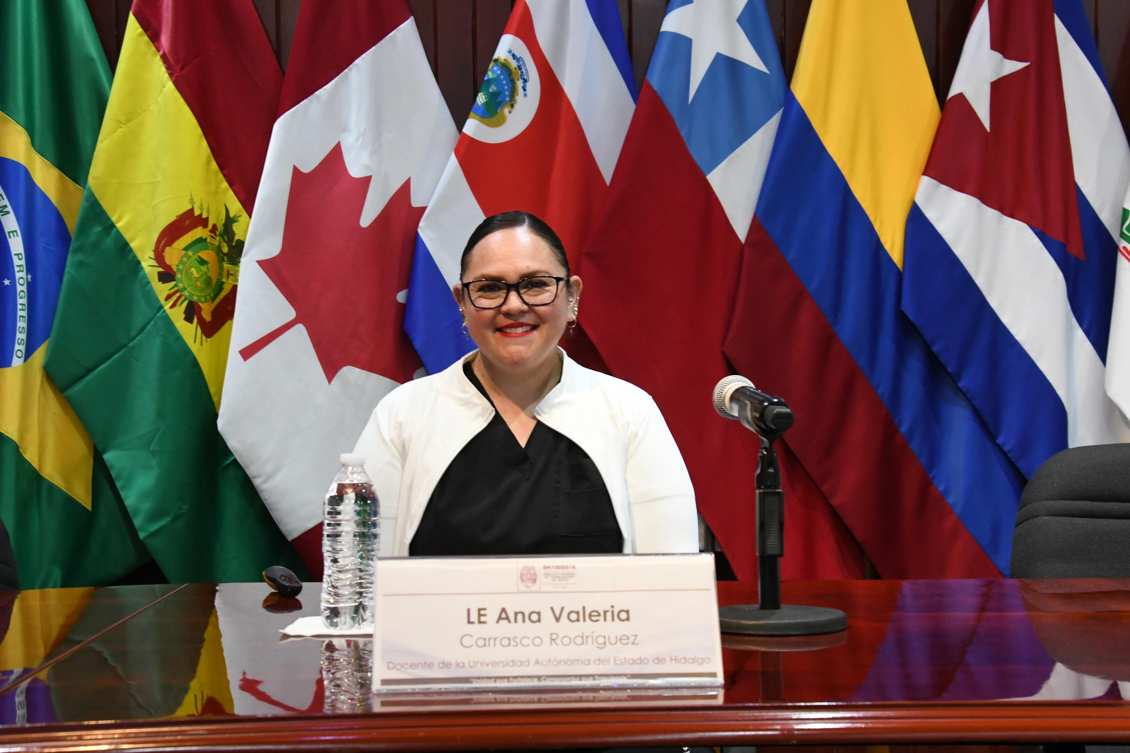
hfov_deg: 38.9
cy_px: 376
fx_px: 1601
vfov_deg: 26.5
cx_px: 565
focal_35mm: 51
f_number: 7.1
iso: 4000
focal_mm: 34
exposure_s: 1/40
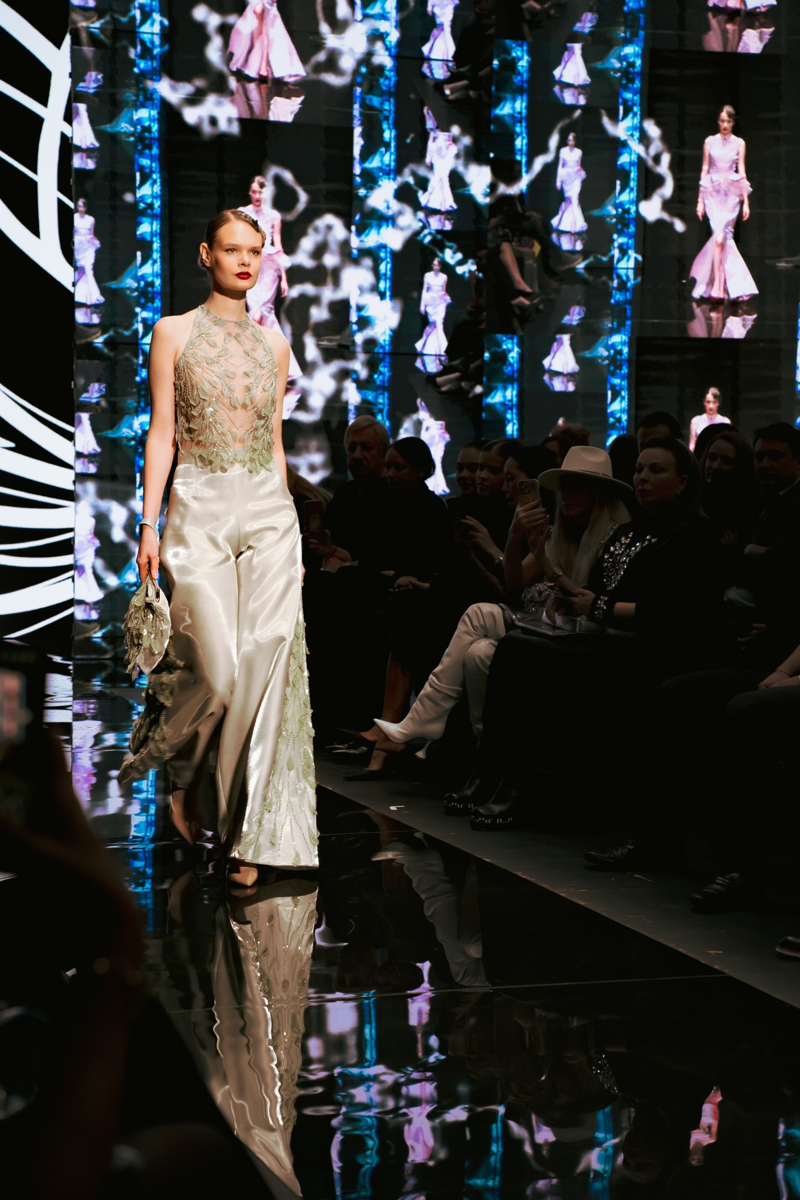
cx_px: 400
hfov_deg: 18.2
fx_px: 2500
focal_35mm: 75
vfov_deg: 27.0
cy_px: 600
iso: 2000
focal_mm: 75
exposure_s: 1/125
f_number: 5
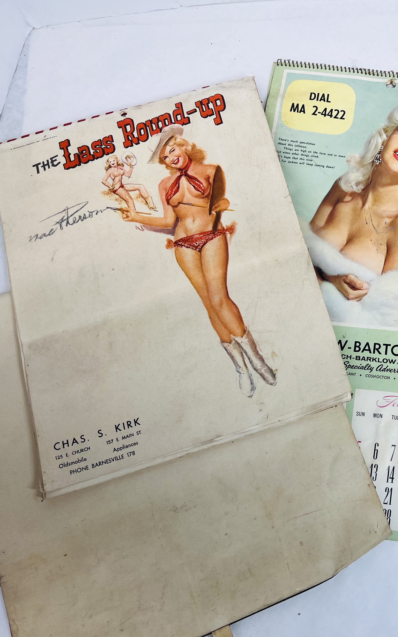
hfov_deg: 32.2
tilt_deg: -74.0
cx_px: 380
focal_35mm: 37
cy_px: 317
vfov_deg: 52.7
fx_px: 642
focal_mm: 5.7
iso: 50
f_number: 1.5
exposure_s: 1/323
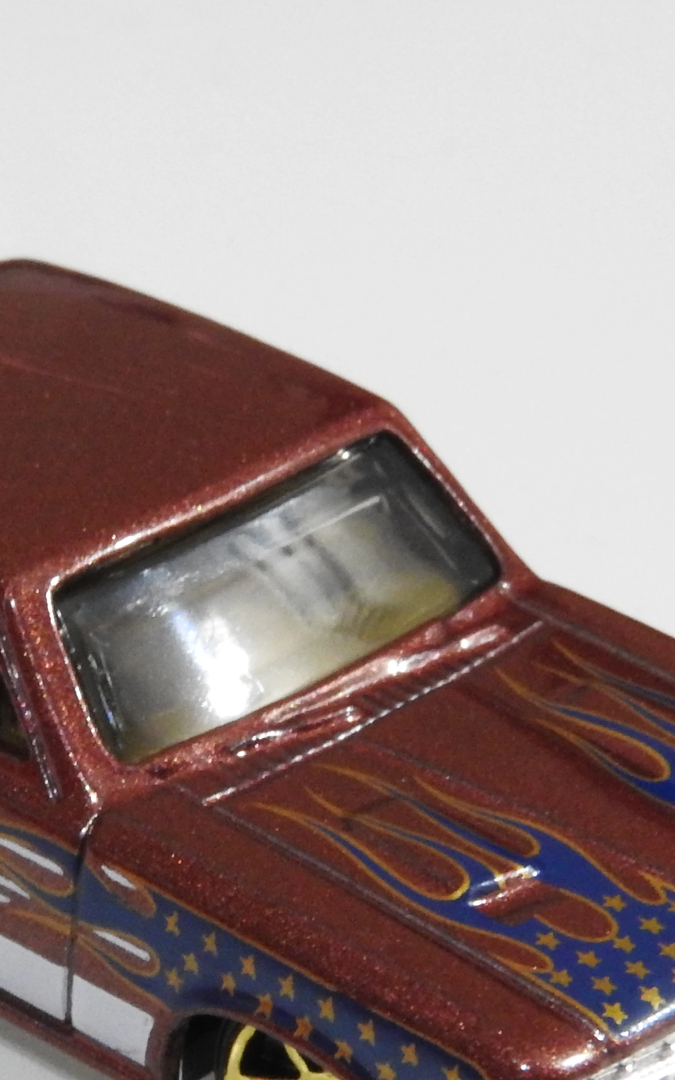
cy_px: 776
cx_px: 118
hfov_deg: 8.3
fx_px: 4649
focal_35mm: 158
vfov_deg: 13.2
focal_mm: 12.5
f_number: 8
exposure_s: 1/8
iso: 800
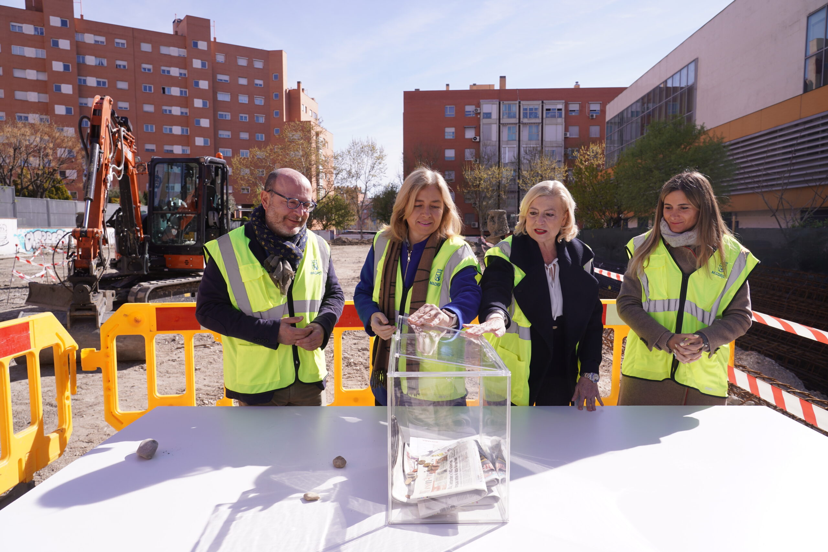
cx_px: 414
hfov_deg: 73.7
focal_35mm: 24
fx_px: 552
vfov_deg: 53.1
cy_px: 276
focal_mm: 24
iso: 100
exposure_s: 1/350
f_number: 5.6
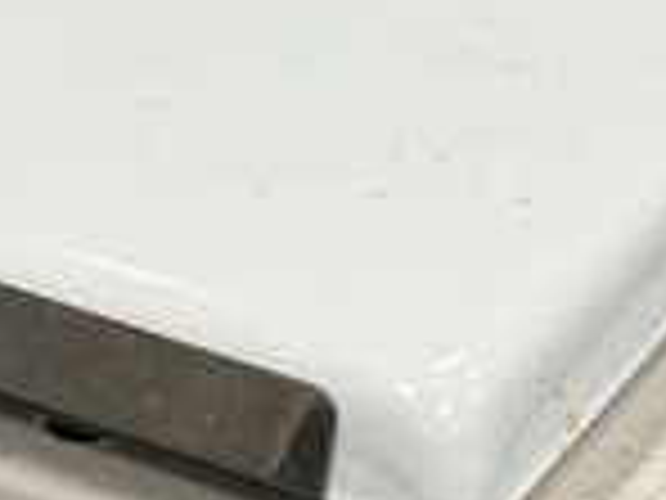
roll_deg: +3.0
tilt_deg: -36.3
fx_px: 2501
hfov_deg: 15.2
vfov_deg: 11.4
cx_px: 315
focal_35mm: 130
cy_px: 405
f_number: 1.78
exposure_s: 1/120
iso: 100
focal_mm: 6.76
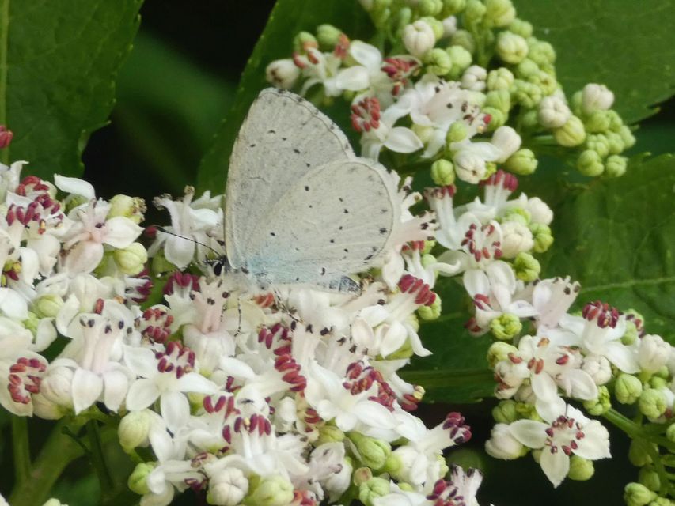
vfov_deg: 14.5
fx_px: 1989
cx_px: 338
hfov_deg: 19.3
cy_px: 253
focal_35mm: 102
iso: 200
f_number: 4.9
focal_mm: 18.3
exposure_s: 1/80
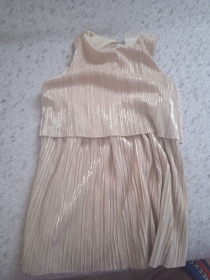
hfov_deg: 49.8
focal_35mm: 28
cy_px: 140
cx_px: 105
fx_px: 226
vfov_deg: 63.4
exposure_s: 1/20
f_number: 2.2
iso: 787
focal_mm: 3.43
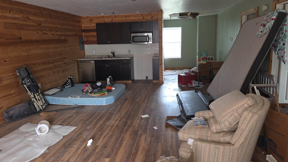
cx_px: 146
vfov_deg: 44.2
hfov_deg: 71.9
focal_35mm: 26
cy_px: 69
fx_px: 199
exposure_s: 1/40
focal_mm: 5.4
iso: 100
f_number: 1.8
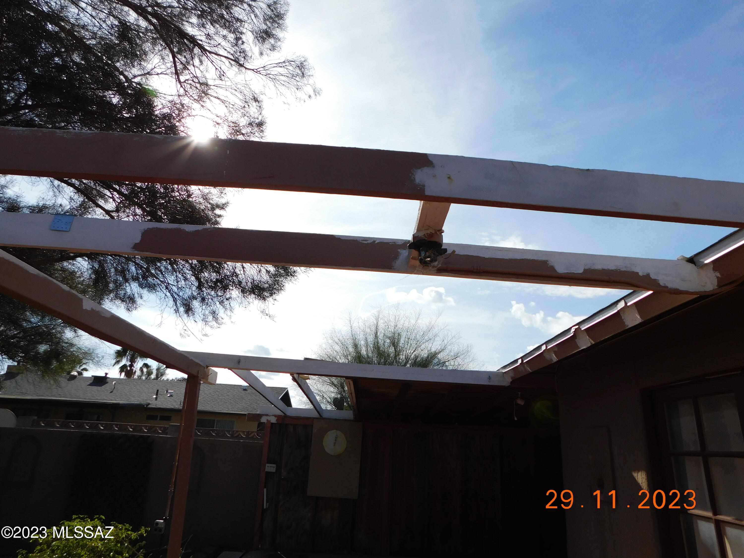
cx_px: 372
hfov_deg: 73.9
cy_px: 279
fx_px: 494
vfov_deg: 58.9
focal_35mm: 23
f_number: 6
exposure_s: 1/640
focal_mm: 4
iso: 125
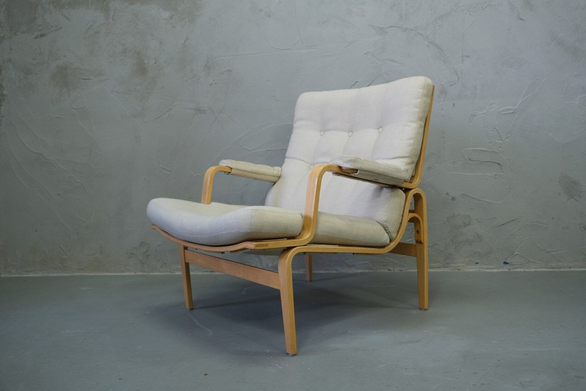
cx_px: 293
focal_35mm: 32
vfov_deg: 41.1
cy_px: 196
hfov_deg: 58.7
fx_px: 521
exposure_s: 1/30
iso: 800
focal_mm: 21.2
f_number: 4
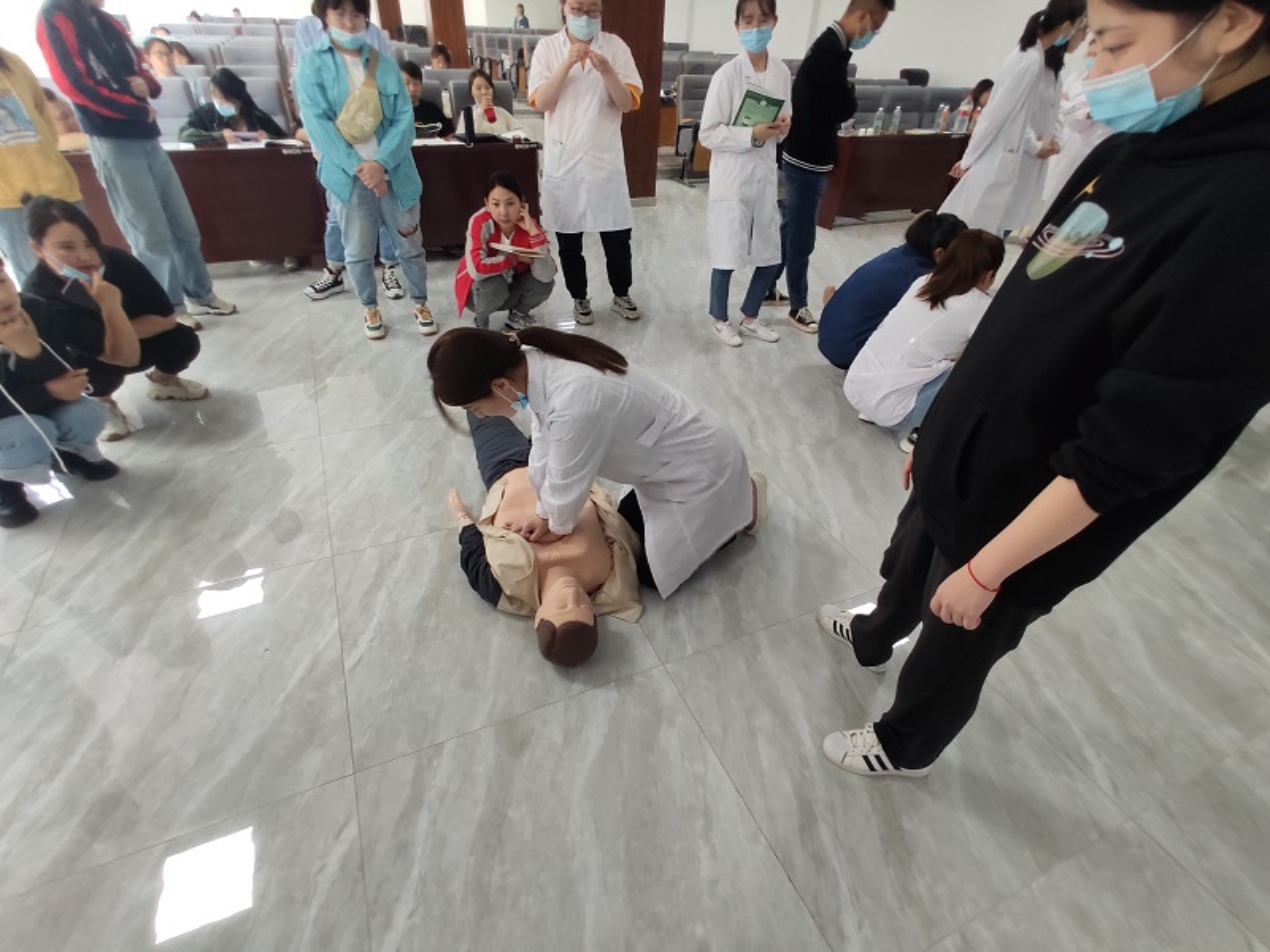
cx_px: 635
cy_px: 476
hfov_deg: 98.2
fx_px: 550
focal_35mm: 15
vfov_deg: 81.7
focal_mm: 2.25
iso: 423
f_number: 2.2
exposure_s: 1/33
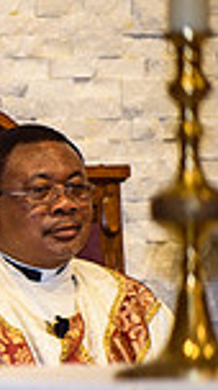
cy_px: 345
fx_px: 4346
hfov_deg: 2.8
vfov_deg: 5.1
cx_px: -523
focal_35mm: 421
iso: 100
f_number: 1.4
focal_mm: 105
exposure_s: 1/100
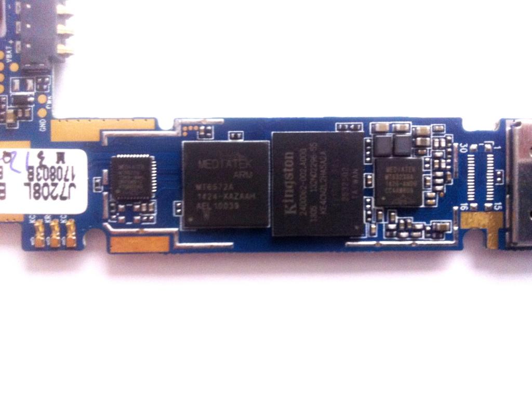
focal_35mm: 35
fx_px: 537
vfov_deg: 40.6
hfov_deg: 52.7
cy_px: 198
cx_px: 266
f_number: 2.8
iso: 250
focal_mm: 3.85
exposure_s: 1/15
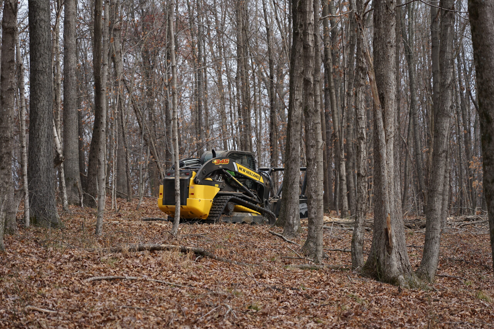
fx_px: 1441
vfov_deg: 13.0
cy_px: 164
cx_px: 247
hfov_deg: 19.5
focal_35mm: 105
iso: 100
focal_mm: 105
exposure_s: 1/200
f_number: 4.5
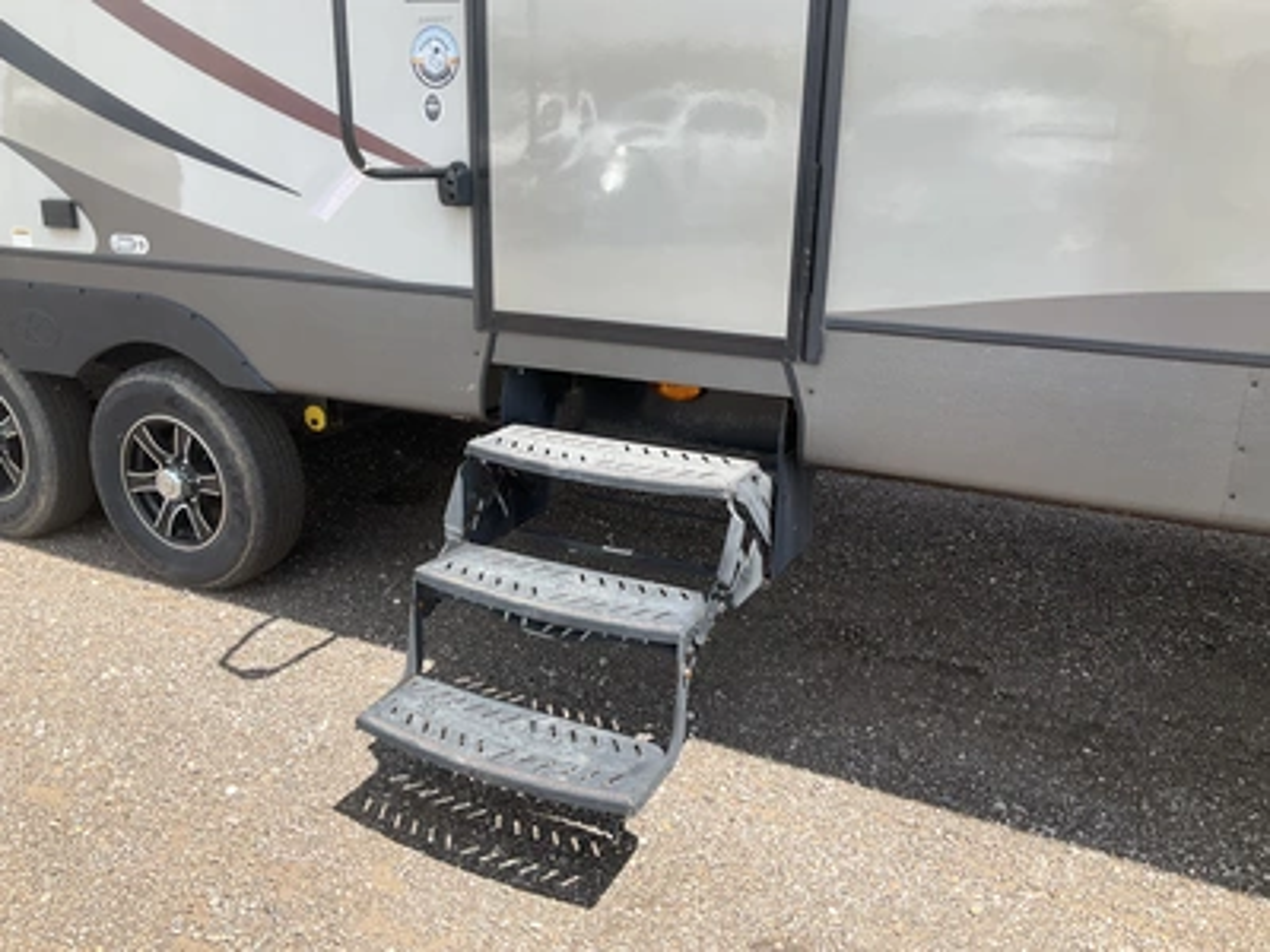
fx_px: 1064
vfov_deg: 48.2
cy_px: 476
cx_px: 635
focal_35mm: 29
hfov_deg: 61.7
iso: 25
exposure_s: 1/666
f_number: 1.8
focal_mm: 3
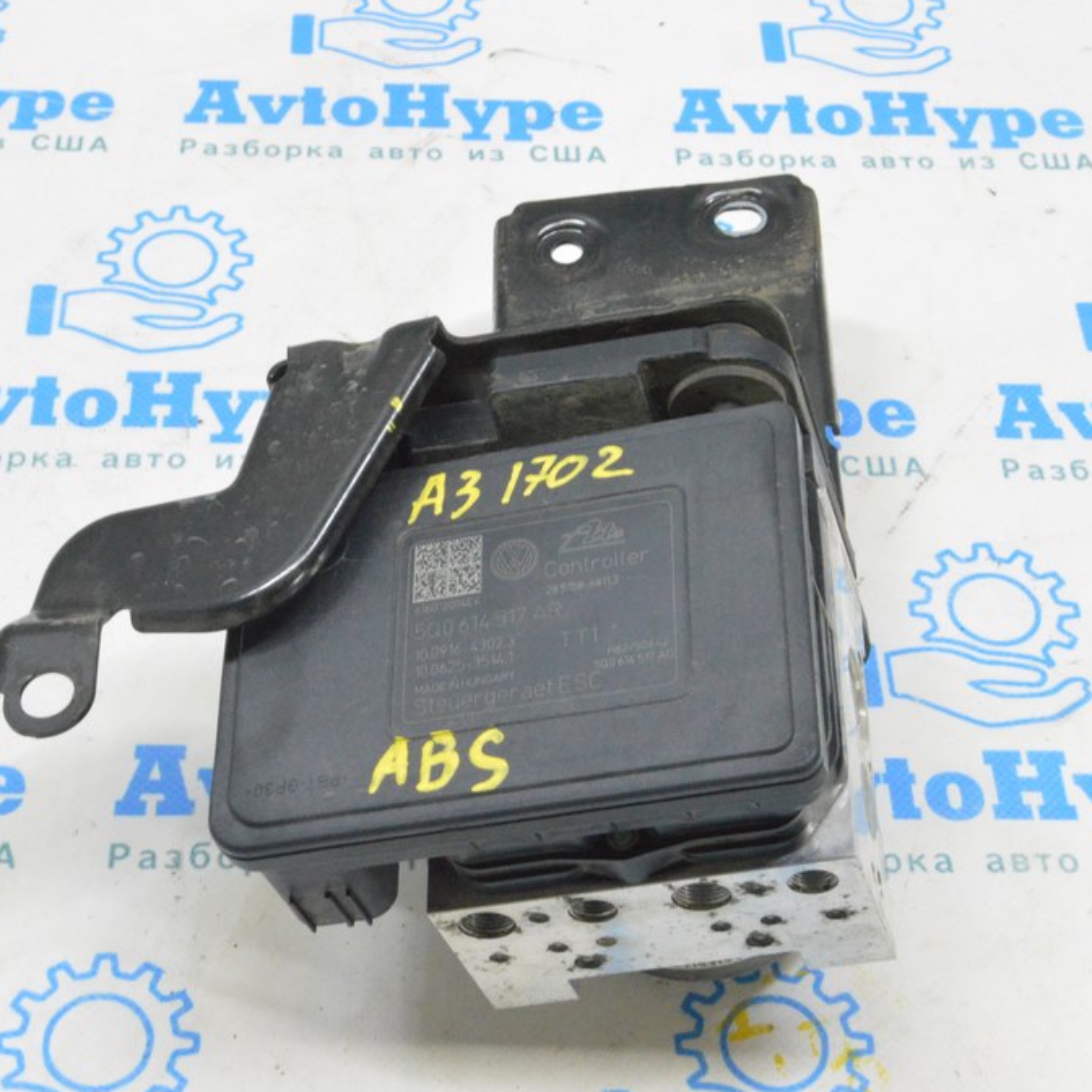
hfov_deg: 26.1
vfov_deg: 26.1
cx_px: 484
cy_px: 544
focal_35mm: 66
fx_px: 2356
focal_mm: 34
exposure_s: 1/15
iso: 6400
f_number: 20
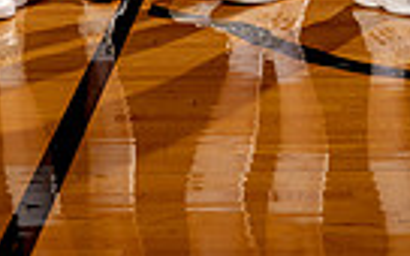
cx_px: 151
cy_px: -379
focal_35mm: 175
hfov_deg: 12.0
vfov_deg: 7.0
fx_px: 1955
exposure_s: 1/250
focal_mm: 52
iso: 100
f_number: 5.6
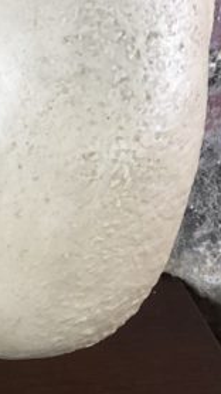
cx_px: -163
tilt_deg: -19.3
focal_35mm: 209
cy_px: -147
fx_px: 2181
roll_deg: +0.0
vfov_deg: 10.1
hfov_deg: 5.7
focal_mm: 6
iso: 32
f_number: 2.4
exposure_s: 1/50
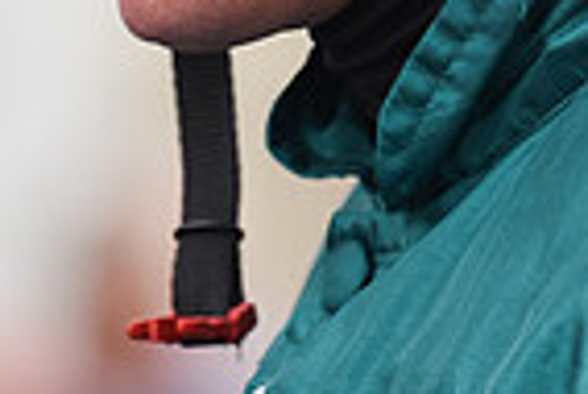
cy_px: -388
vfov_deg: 1.9
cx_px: 62
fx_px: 12033
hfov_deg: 2.8
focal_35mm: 736
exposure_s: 1/800
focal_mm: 180
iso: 800
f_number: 4.5
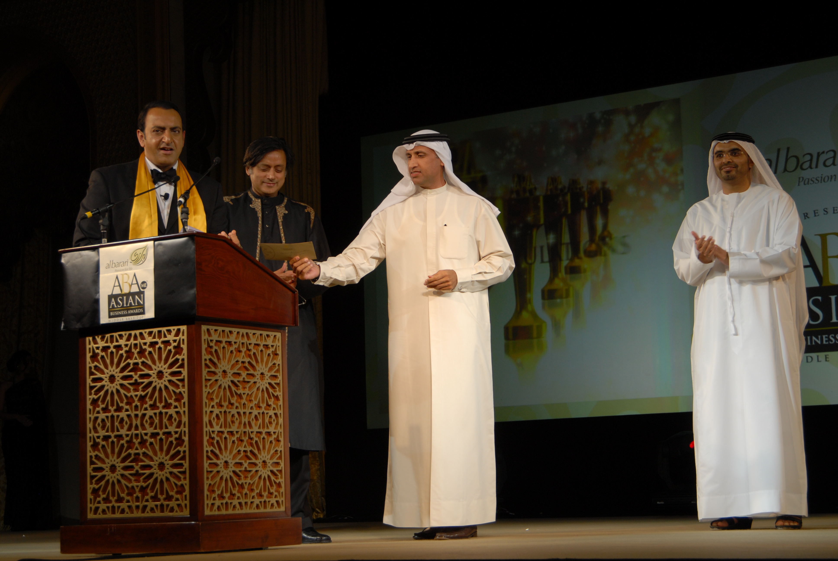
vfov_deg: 19.0
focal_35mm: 72
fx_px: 1678
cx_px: 419
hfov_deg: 28.0
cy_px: 280
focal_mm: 48
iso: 200
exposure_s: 1/125
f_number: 6.3
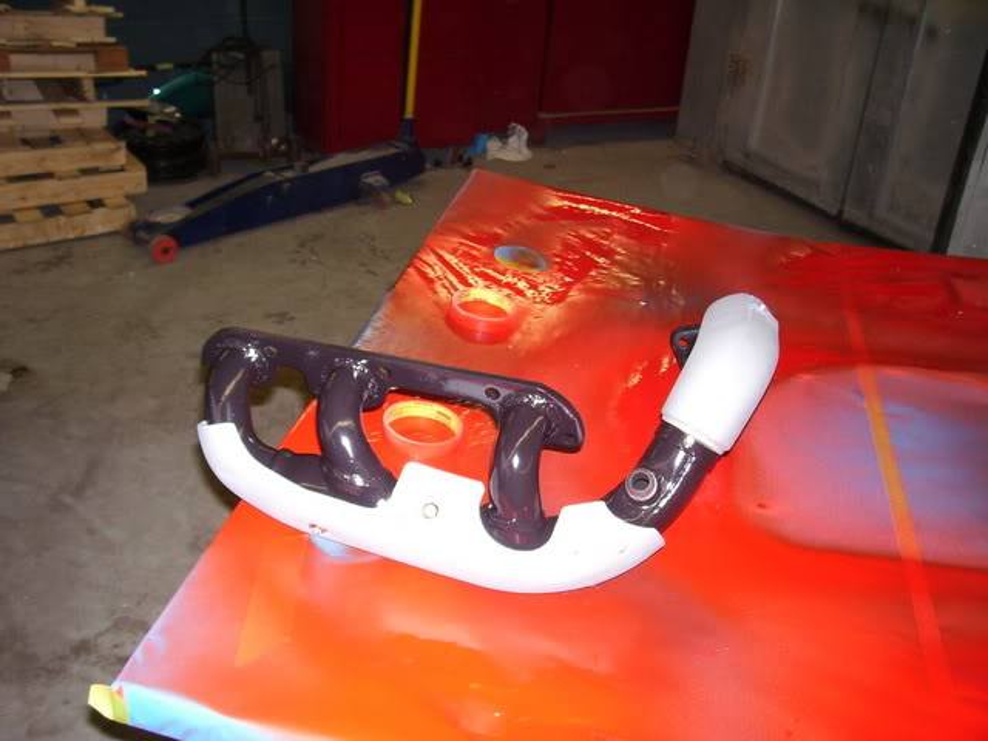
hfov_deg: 54.0
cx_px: 494
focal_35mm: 34
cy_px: 370
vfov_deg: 41.8
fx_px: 970
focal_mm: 5.6
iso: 80
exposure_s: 1/60
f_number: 2.7
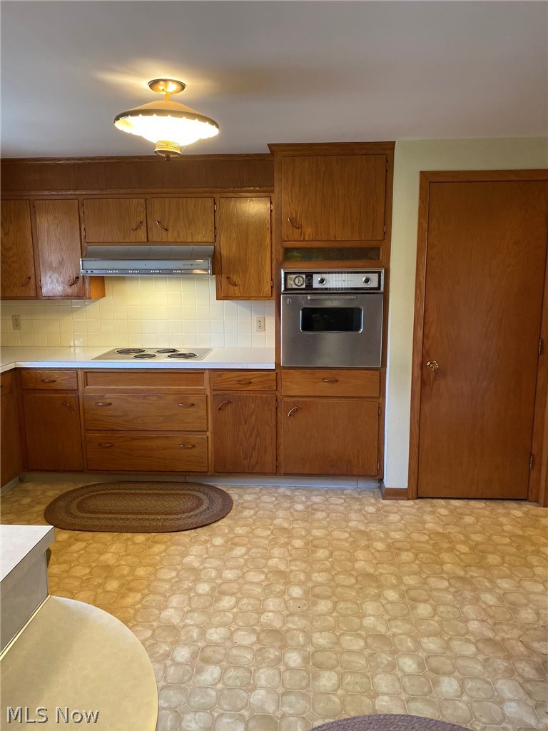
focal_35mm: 26
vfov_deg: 67.3
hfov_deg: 53.1
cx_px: 274
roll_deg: +0.5
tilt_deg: -9.5
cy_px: 366
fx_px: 549
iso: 400
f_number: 1.8
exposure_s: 1/60
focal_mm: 4.25
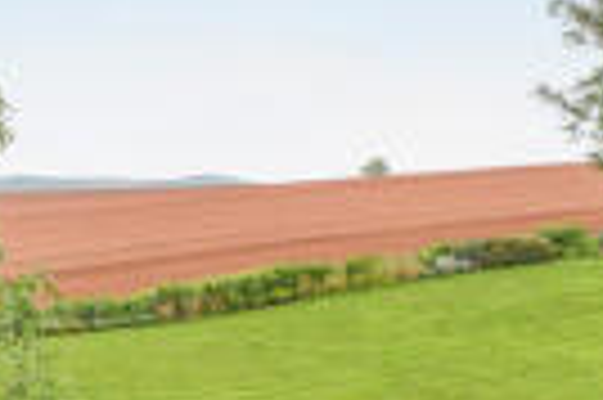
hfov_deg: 35.0
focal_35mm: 57
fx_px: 954
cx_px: 338
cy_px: 196
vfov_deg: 23.7
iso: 100
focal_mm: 16
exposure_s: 1/100
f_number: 11
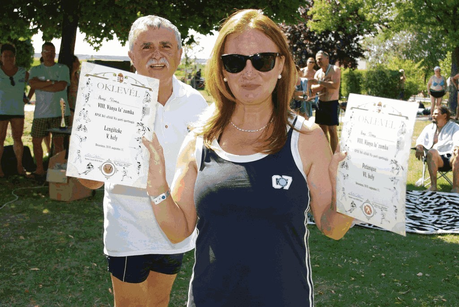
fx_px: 587
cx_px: 230
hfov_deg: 42.7
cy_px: 154
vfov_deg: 29.3
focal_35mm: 46
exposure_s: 1/180
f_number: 5.6
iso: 100
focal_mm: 30.63
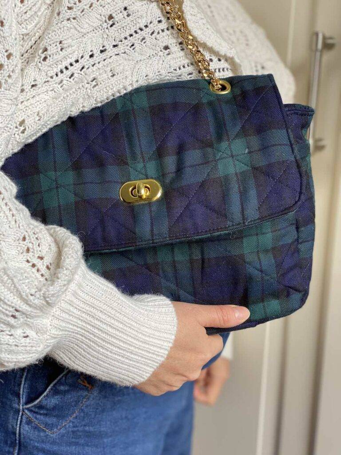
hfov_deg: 28.0
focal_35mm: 52
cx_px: 170
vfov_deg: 36.8
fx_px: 683
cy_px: 228
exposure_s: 1/122
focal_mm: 6
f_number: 2
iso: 32
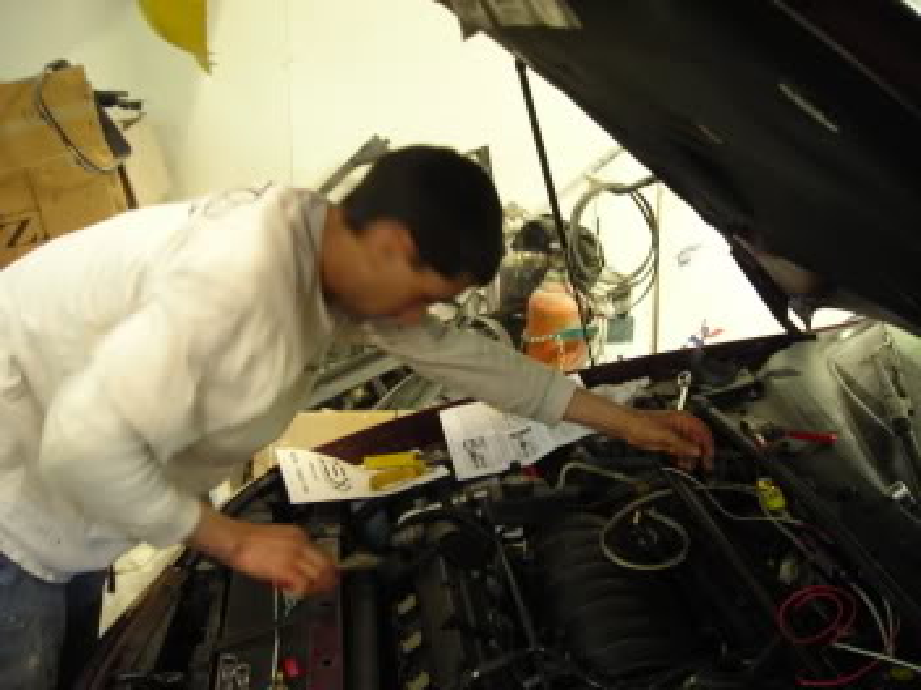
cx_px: 460
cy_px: 345
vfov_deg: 37.7
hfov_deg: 49.0
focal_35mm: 38
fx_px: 1011
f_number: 3.2
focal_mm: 6.3
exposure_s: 1/3.9
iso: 81
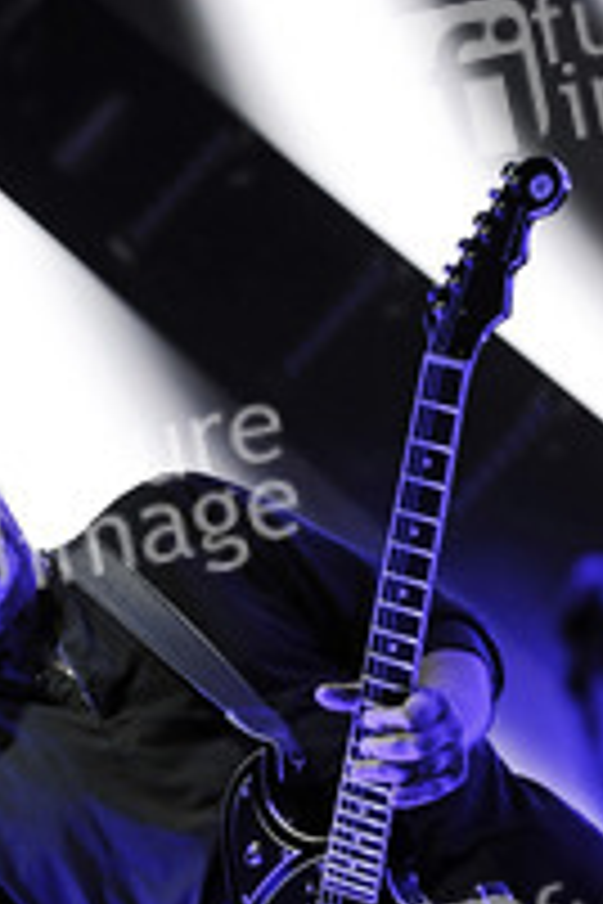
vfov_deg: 14.7
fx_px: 3492
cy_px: 738
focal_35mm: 139
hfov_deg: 9.9
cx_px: 200
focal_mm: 70
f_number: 3.2
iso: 1800
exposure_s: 1/320
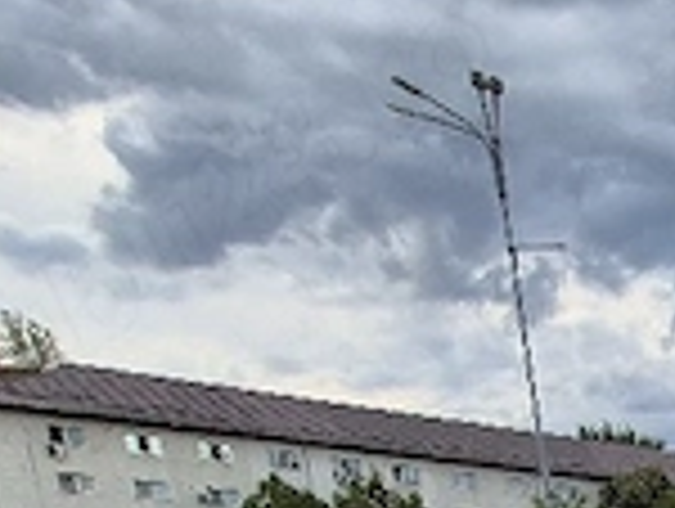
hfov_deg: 25.1
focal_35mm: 52
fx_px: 1016
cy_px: 953
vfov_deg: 19.5
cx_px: 1076
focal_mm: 1.74
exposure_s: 1/370
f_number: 2.2
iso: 50
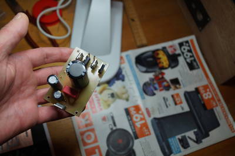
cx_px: 118
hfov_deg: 53.2
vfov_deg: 36.8
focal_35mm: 36
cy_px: 78
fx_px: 235
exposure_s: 1/160
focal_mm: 24
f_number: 4
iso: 400
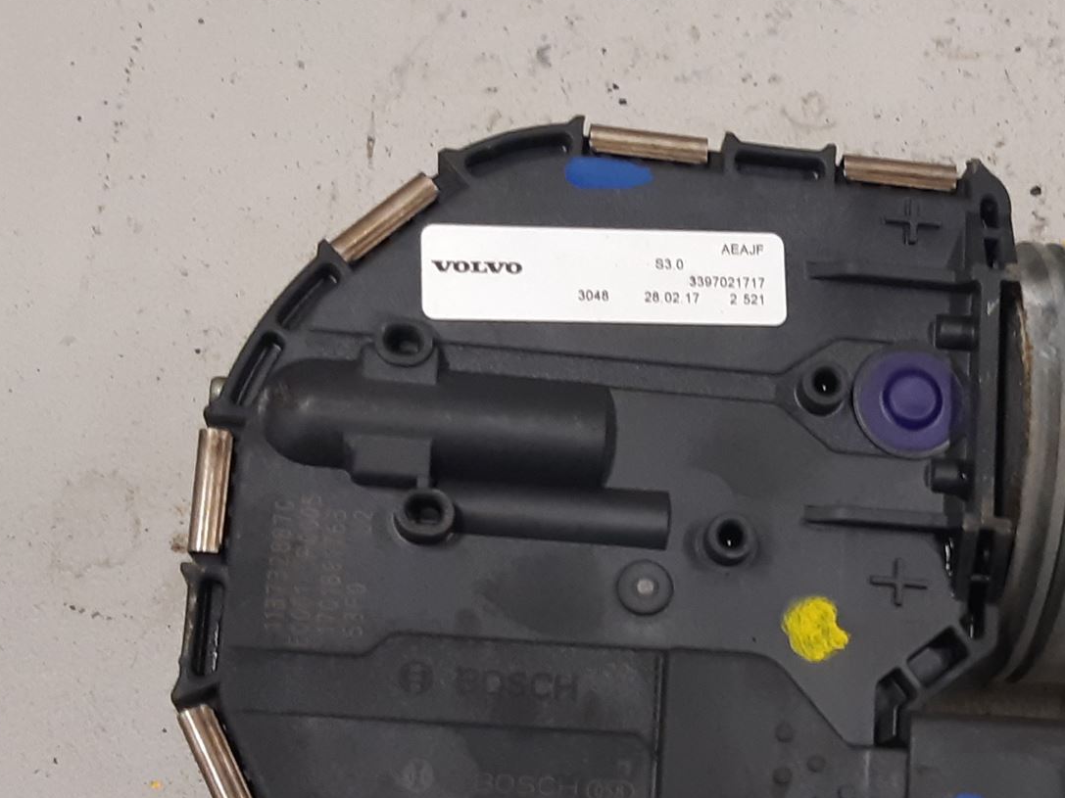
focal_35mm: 49
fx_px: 1507
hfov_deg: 37.6
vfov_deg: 29.2
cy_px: 596
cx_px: 847
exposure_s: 1/50
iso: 160
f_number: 1.7
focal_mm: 3.93
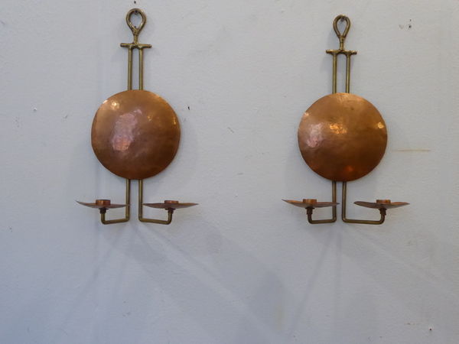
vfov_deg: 22.6
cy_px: 172
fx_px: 862
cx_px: 230
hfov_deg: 29.8
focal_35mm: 65
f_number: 4.3
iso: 800
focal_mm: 10.9
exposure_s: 1/30
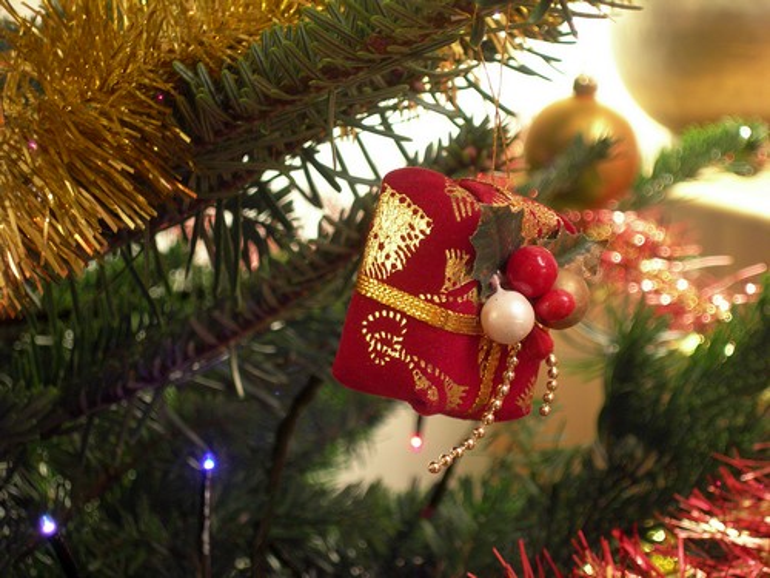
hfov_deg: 17.3
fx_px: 2536
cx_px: 385
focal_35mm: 114
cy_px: 289
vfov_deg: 13.0
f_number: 4.9
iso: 200
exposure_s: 1.42
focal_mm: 23.4
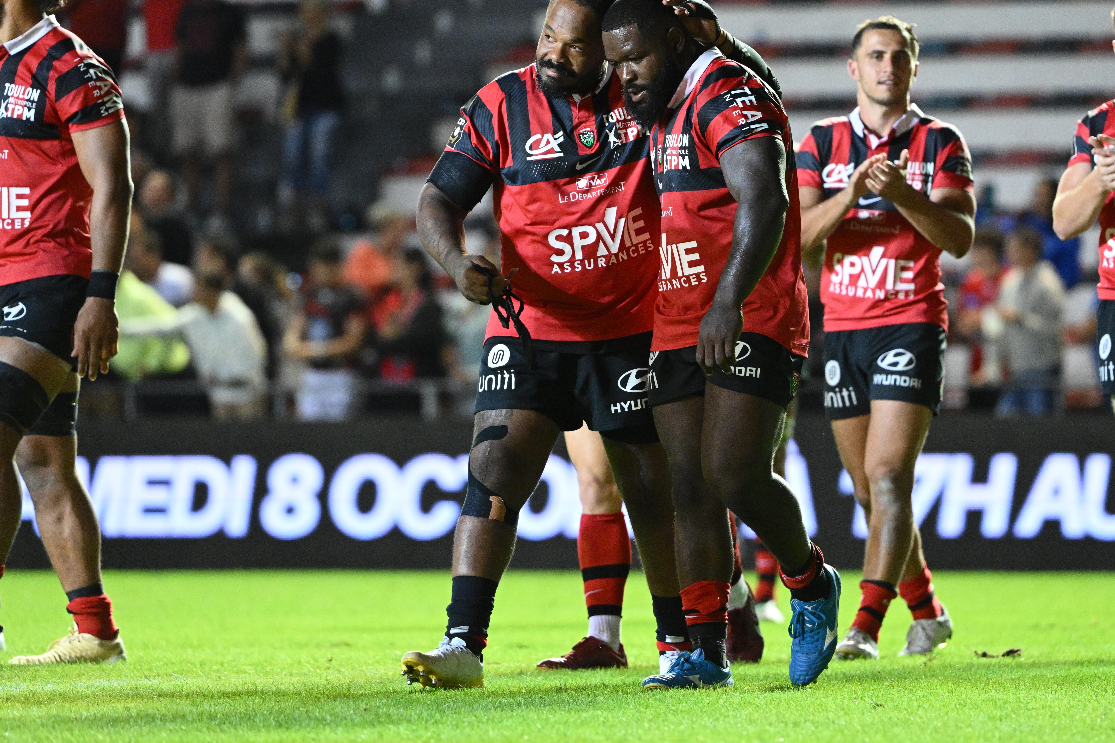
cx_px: 640
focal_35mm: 355
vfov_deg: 3.9
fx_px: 10994
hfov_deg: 5.8
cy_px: 287
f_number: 4
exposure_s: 1/640
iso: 8000
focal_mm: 280
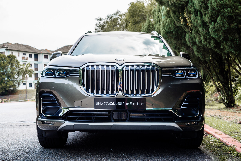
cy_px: 80
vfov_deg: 27.0
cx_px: 120
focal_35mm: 50
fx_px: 335
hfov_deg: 39.6
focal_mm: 50
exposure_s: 1/125
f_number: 5.6
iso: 100
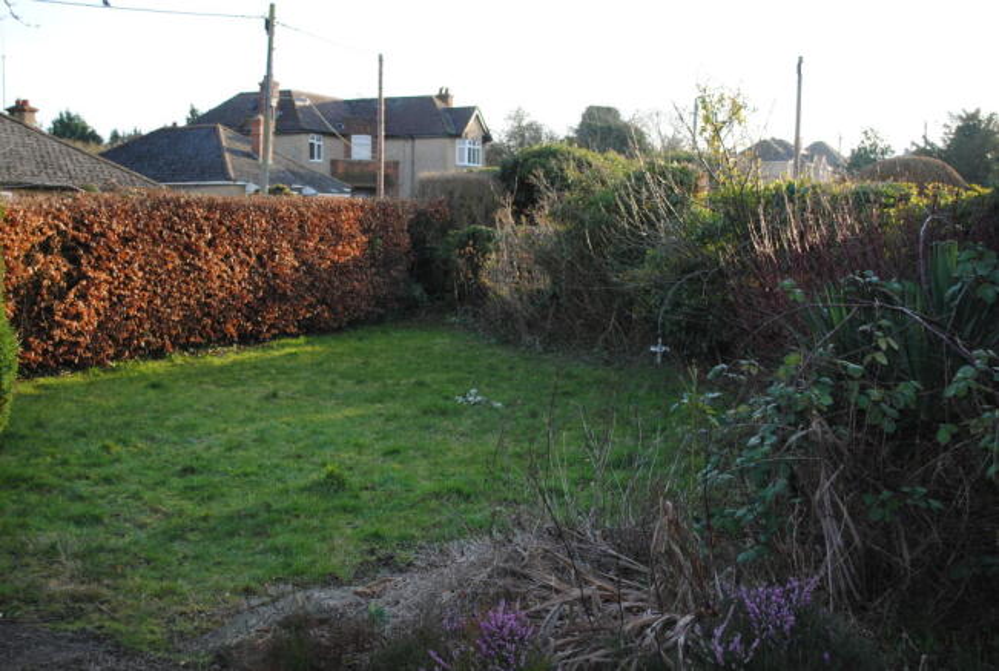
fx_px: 1210
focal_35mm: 44
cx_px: 500
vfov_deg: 31.0
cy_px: 336
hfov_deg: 44.9
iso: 110
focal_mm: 29
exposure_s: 1/125
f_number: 4.5
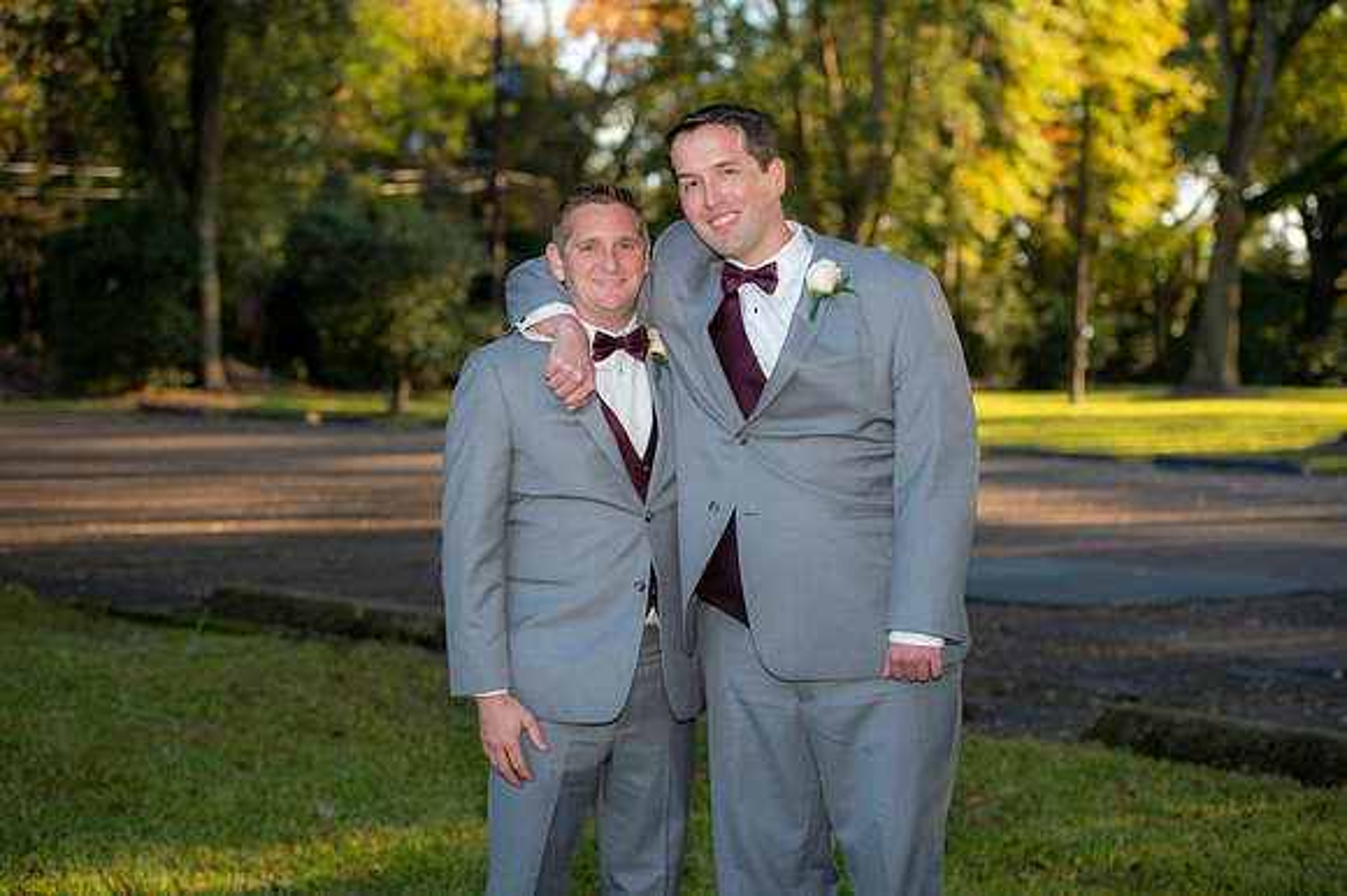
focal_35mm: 70
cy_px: 448
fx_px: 2618
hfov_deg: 28.9
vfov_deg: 19.4
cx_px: 674
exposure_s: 1/250
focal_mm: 70
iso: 200
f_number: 3.5
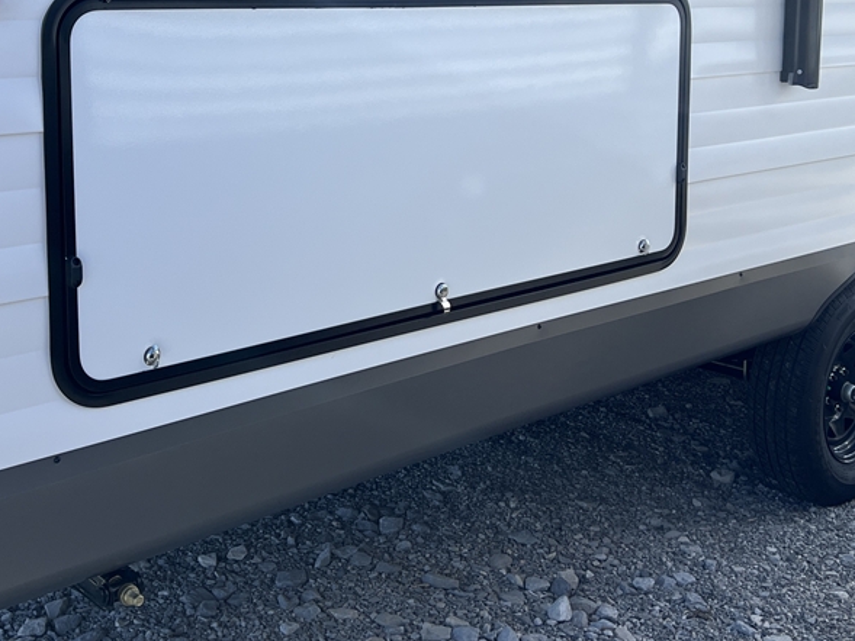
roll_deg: +3.0
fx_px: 1309
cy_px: 145
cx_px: 379
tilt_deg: -7.1
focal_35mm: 53
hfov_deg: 36.1
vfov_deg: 27.1
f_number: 1.5
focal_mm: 5.7
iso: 50
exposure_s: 1/1698
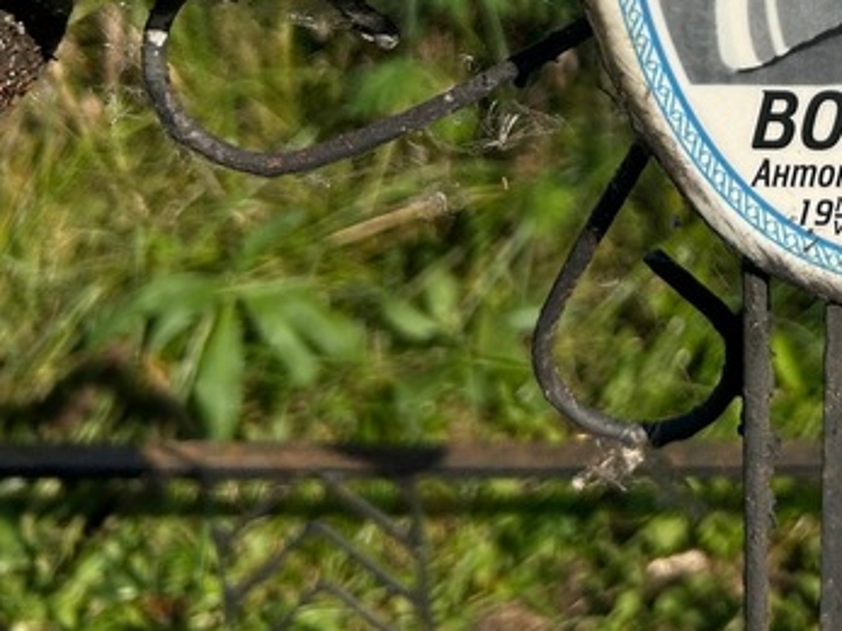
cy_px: -66
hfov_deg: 29.5
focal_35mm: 60
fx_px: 1459
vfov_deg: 22.9
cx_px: 886
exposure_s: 1/10309
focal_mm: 5.7
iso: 50
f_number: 1.5
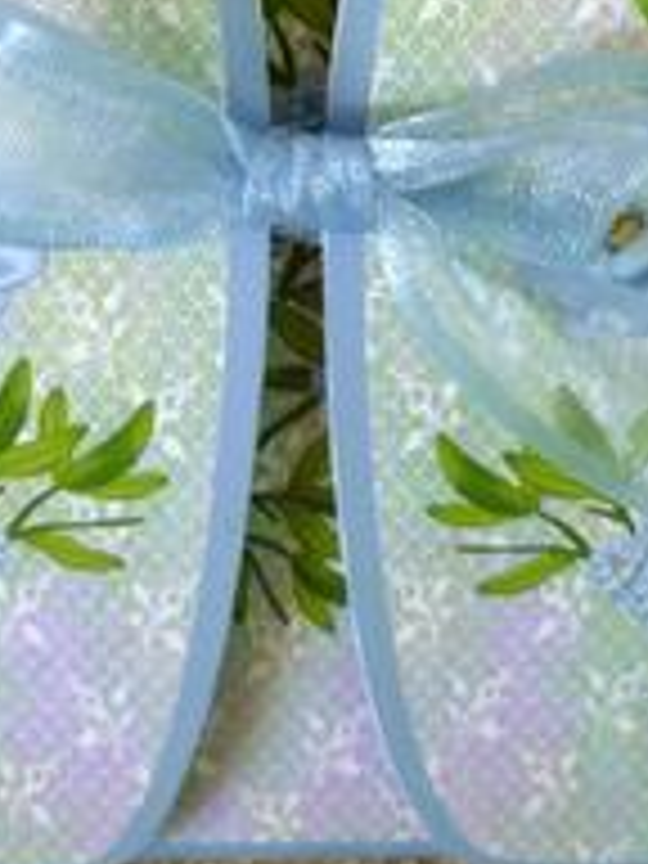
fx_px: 1697
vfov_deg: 27.3
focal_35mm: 68
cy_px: 54
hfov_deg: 21.6
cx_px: 292
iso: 250
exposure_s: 1/30
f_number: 3.3
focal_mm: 5.2
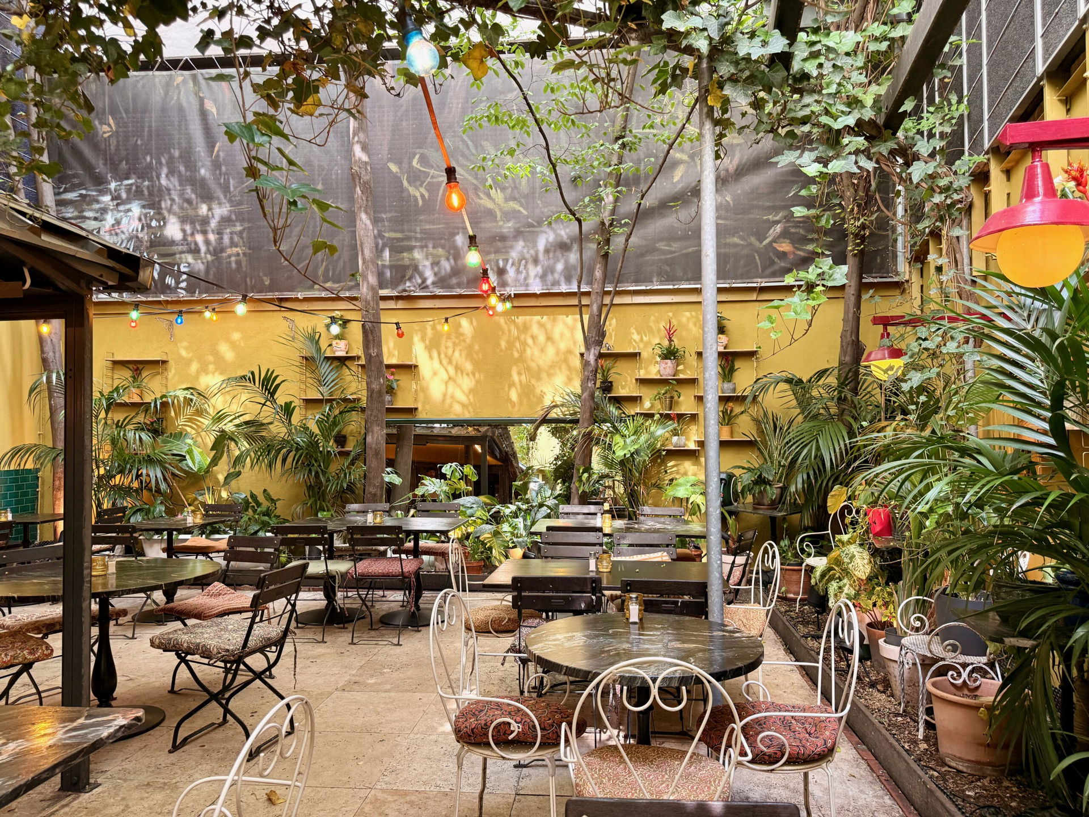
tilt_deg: +1.5
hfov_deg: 71.6
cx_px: 544
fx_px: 755
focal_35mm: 24
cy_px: 408
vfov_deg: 56.8
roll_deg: +0.4
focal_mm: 6.76
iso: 200
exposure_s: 1/82
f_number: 1.78
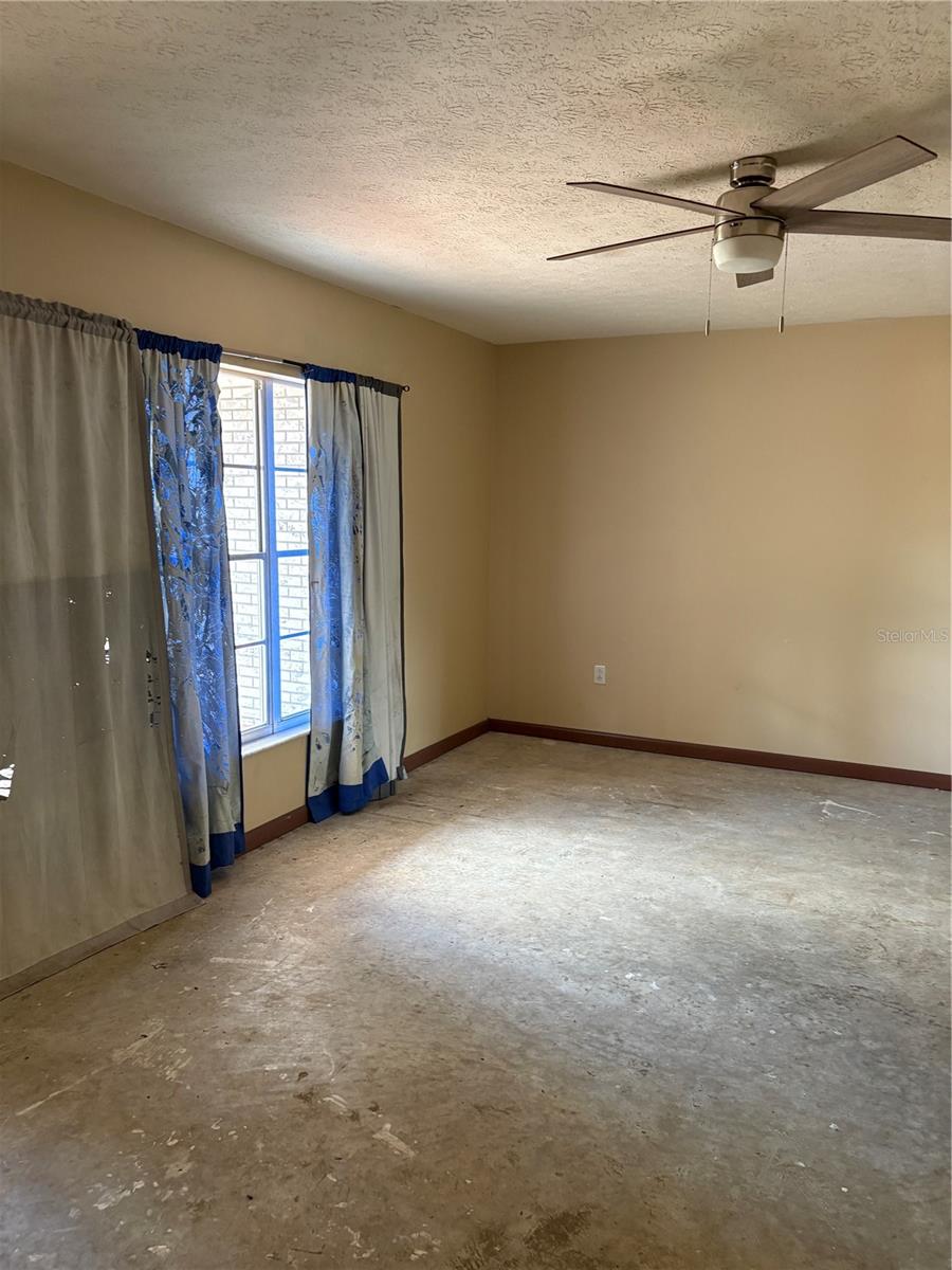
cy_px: 635
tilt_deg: -6.3
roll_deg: -1.5
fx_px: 953
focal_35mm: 26
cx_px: 476
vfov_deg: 67.3
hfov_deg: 53.1
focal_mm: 5.96
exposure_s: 1/60
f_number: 1.6
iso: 160
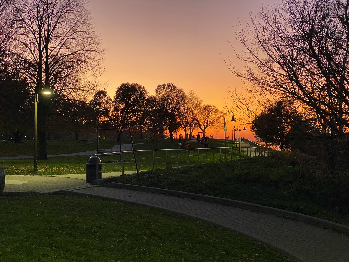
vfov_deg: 28.0
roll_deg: +0.6
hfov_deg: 36.8
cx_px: 174
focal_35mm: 52
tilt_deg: +1.3
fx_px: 524
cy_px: 131
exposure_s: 1/60
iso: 250
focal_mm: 6
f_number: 2
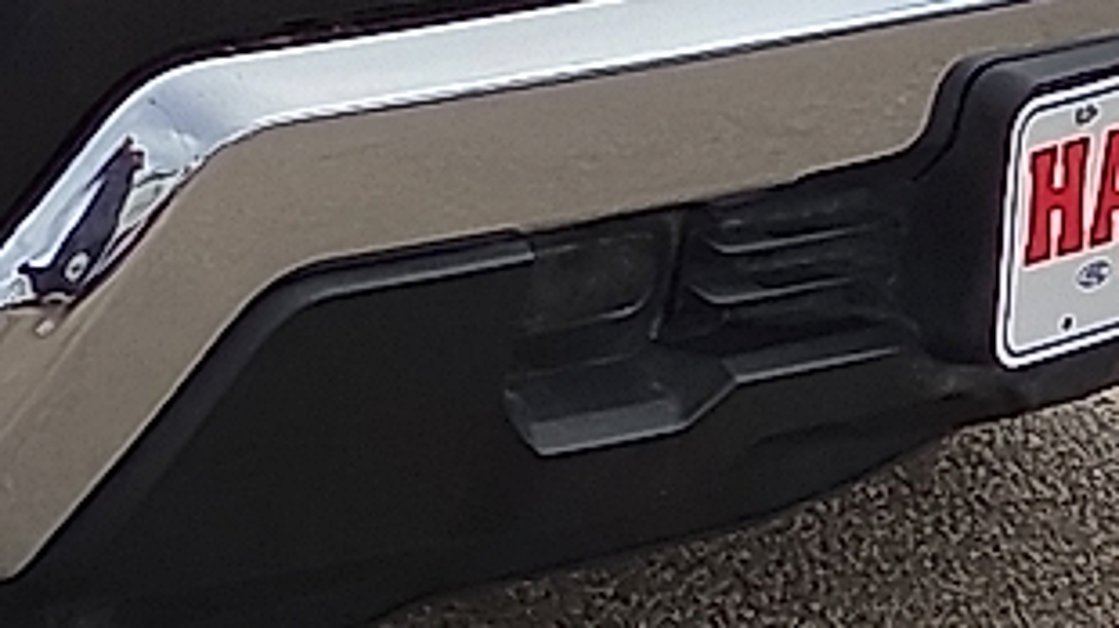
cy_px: -743
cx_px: -1043
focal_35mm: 208
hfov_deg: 9.7
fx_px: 6168
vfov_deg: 5.7
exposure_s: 1/909
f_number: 1.8
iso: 25
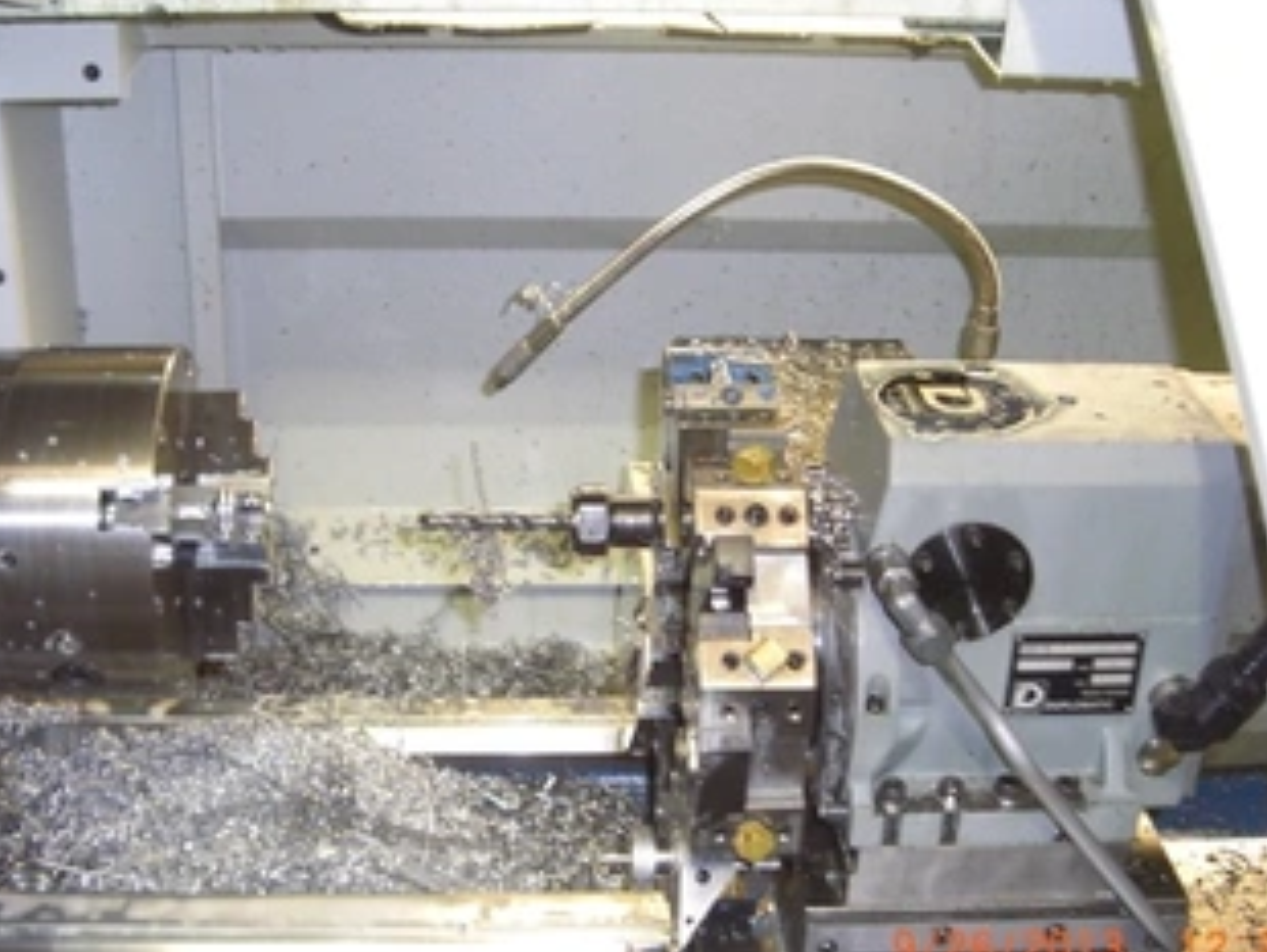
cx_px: 589
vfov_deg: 29.7
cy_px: 462
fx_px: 1795
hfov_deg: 38.9
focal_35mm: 49
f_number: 2.7
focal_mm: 6.2
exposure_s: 1/60
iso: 200
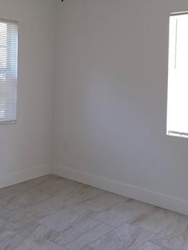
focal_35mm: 43
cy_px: 87
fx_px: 312
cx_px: 41
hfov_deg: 32.7
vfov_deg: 43.4
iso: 80
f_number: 1.9
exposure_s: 1/30
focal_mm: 2.2
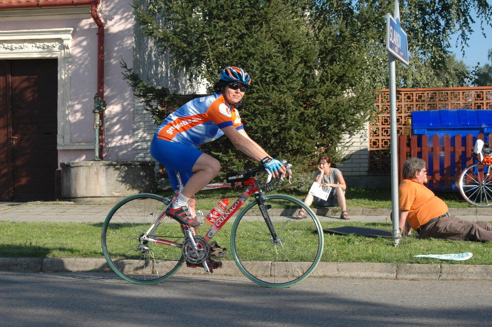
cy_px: 164
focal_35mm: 69
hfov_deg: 29.3
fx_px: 942
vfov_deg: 19.7
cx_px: 246
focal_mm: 46
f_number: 8
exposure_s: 1/250
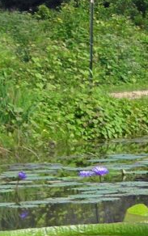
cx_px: 213
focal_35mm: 334
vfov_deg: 6.3
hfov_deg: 3.9
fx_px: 2151
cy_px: 214
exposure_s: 1/177
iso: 50
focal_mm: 14.8
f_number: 4.6
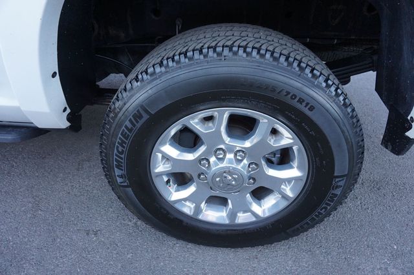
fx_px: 276
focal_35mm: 24
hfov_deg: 73.8
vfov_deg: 53.1
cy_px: 138
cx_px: 207
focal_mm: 16
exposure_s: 1/160
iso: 640
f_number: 4
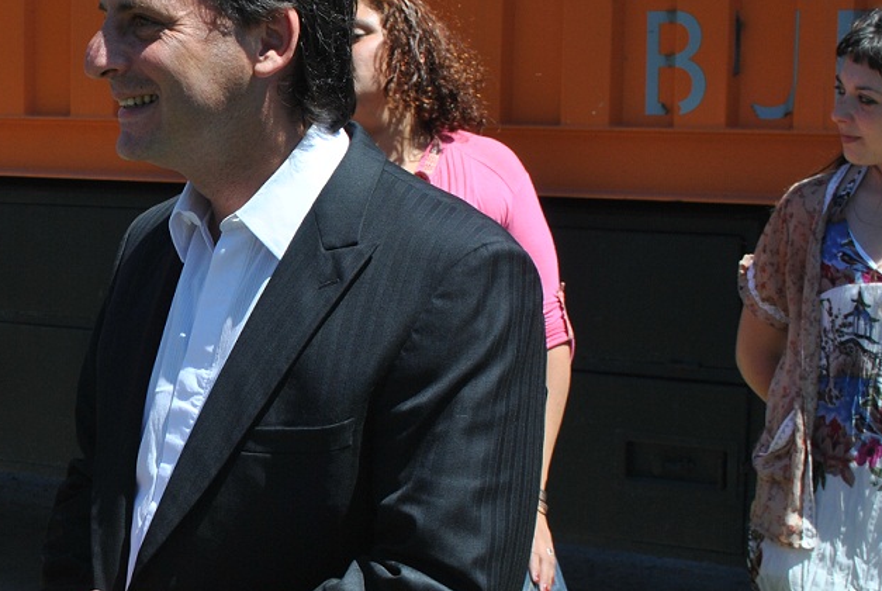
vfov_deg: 15.6
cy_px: 298
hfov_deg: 22.3
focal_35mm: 88
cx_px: 26
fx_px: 2159
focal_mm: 28
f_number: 7.1
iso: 100
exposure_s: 1/200
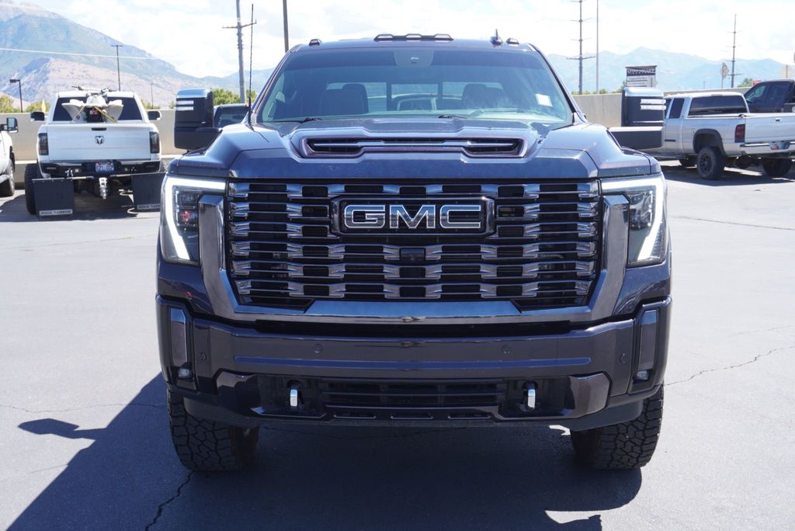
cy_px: 266
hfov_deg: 47.9
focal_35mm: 40
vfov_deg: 33.1
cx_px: 398
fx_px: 895
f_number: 6.3
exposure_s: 1/125
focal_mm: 27
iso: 100
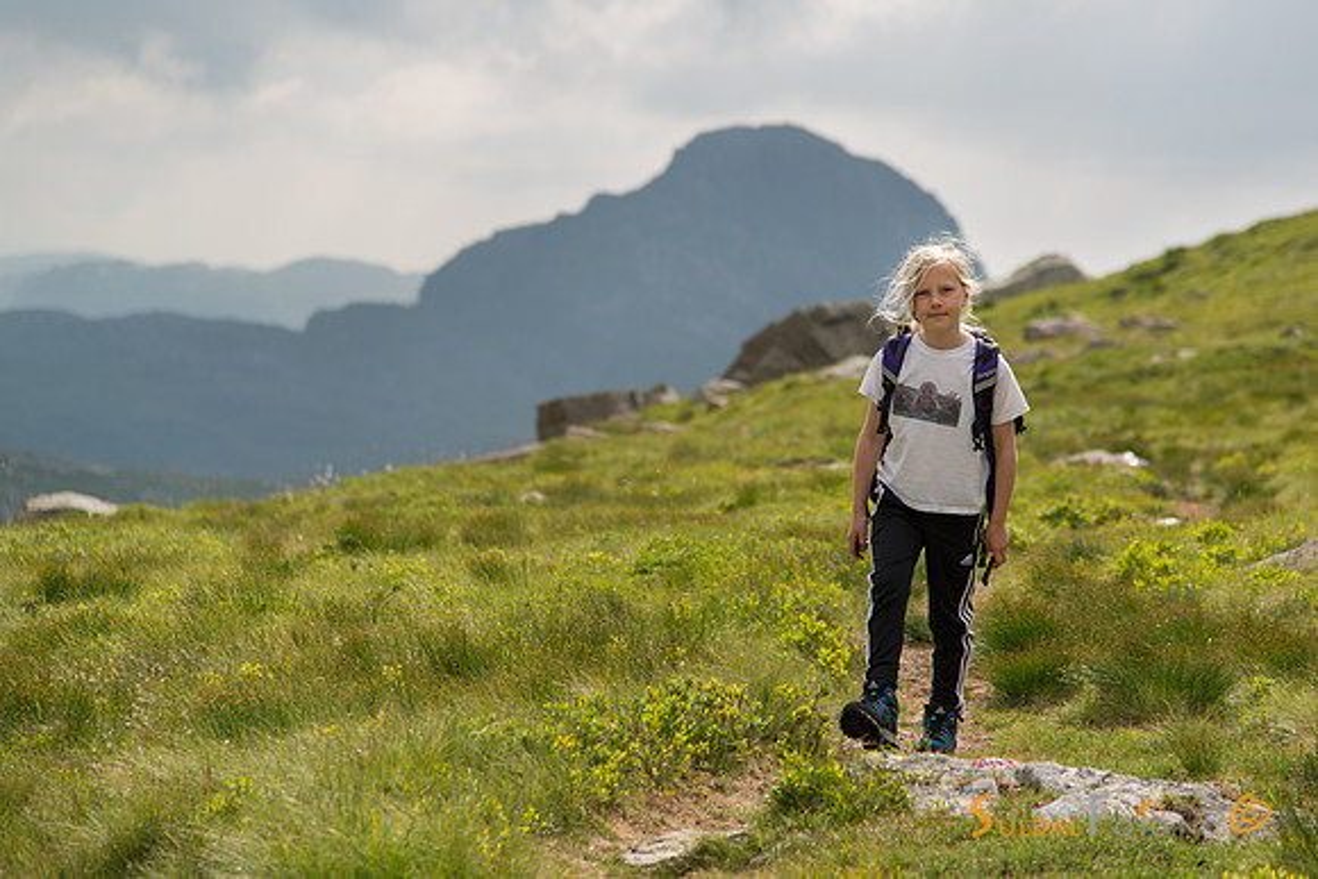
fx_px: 4715
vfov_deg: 10.7
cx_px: 707
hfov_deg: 15.9
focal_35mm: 129
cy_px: 407
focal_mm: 120
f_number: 4.5
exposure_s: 1/800
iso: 100
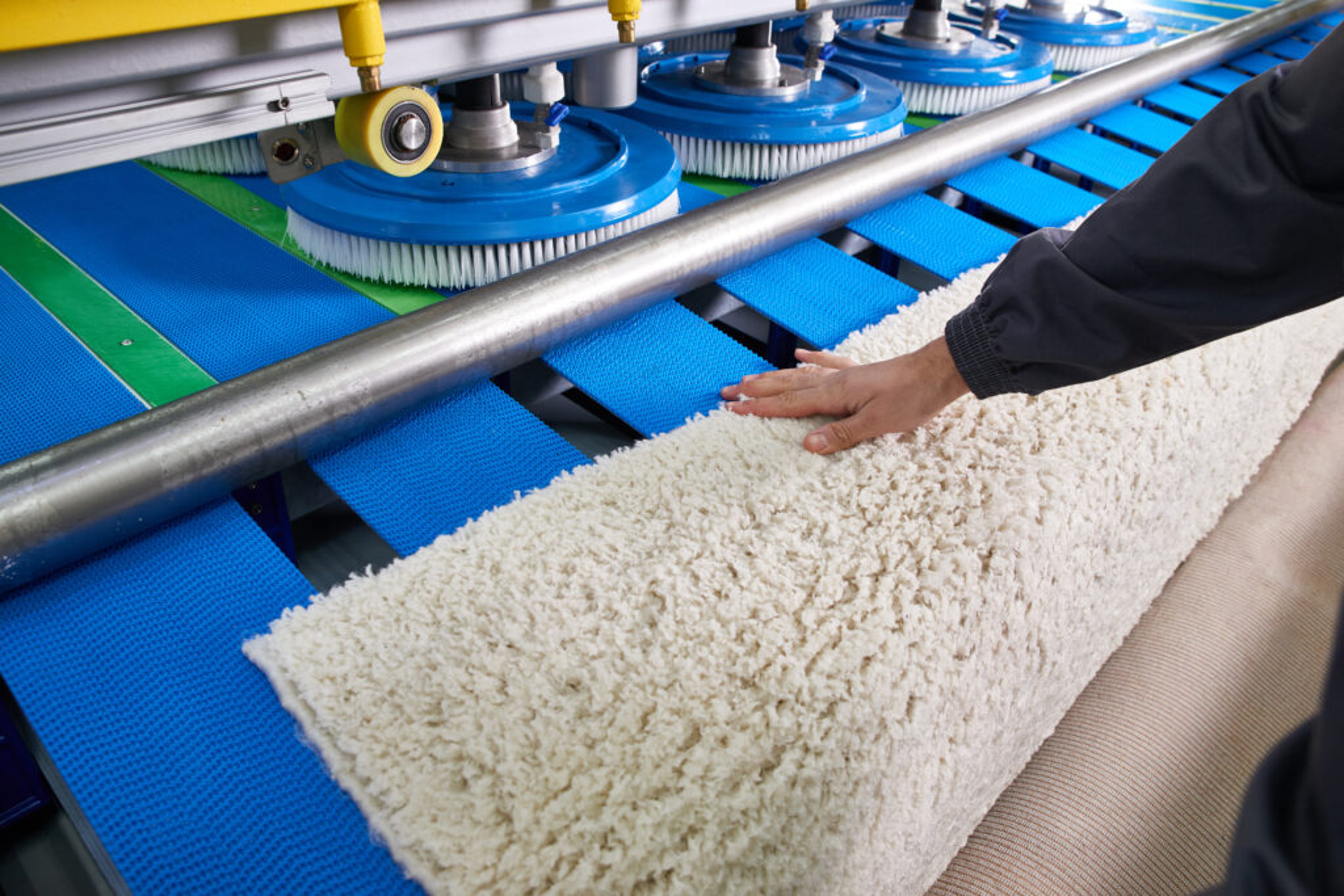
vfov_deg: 49.6
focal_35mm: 26
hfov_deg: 69.4
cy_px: 448
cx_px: 672
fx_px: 971
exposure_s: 1/80
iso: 400
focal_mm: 26
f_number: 5.6
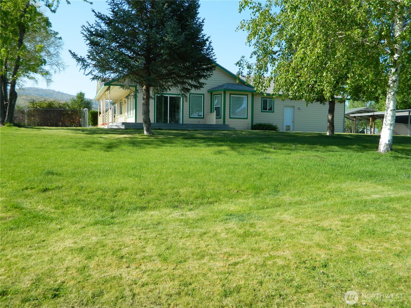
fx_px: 368
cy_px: 154
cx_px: 206
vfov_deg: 45.4
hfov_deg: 58.4
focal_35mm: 31
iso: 80
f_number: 3.2
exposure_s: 1/640
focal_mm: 5.6
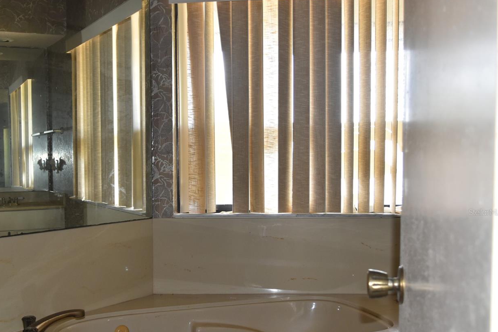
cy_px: 212
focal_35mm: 47
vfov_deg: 28.5
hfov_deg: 41.5
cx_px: 180
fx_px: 650
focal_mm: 24
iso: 800
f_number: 5
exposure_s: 1/100
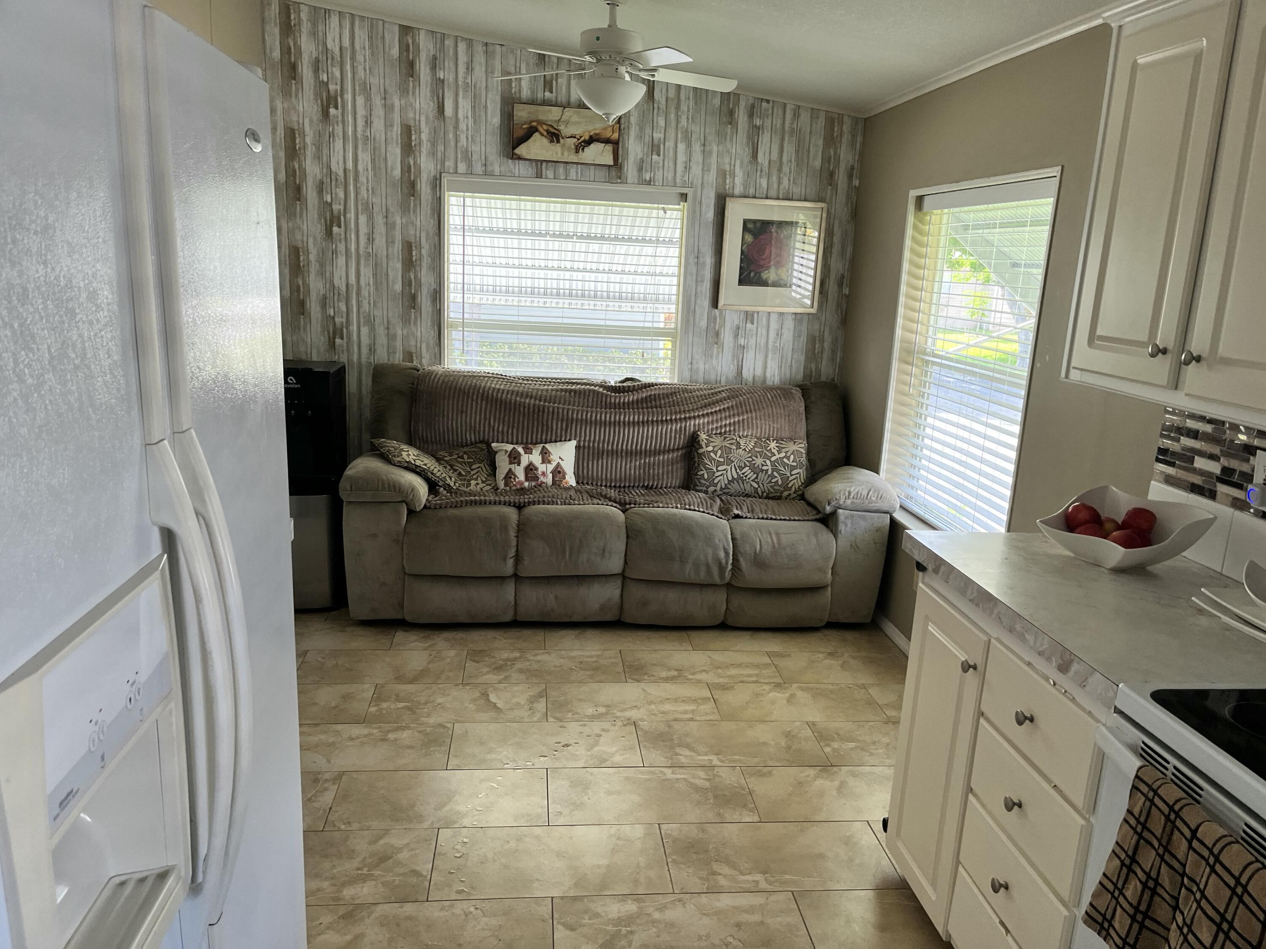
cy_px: 474
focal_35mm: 26
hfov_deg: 67.3
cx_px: 633
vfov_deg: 53.1
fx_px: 951
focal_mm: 5.1
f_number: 1.6
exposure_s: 1/121
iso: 100
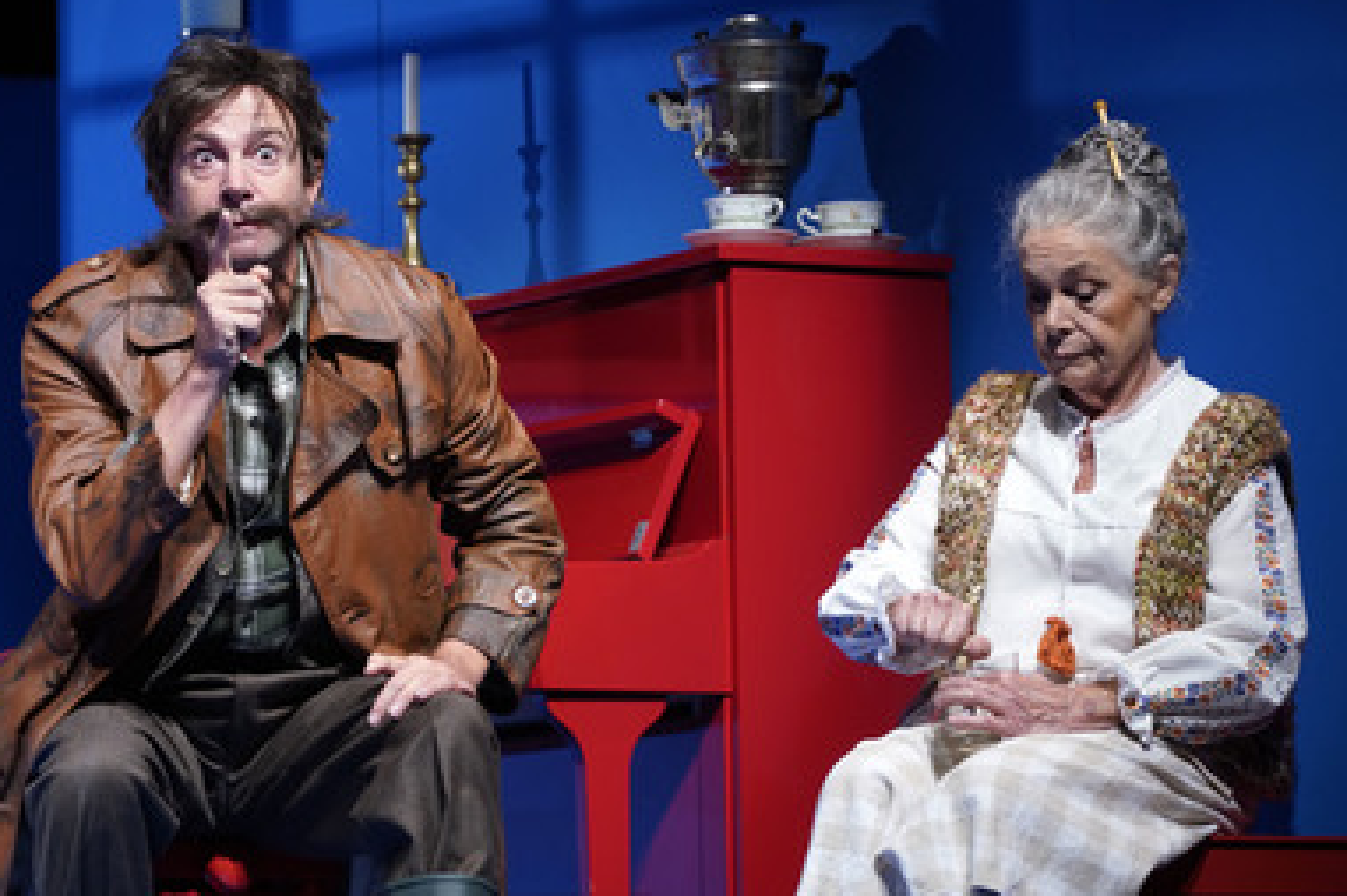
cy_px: 420
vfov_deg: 7.5
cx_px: 573
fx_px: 6804
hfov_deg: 11.3
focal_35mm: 182
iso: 2500
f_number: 5.6
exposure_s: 1/320
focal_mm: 154
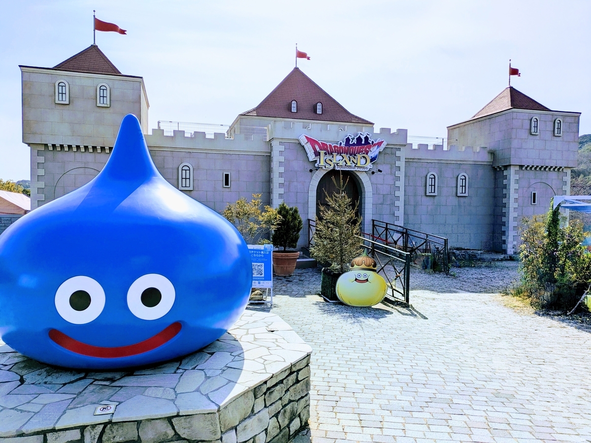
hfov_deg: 69.4
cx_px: 296
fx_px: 427
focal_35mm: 25
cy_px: 222
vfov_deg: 54.9
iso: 50
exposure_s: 1/7092
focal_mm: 5.43
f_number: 1.89
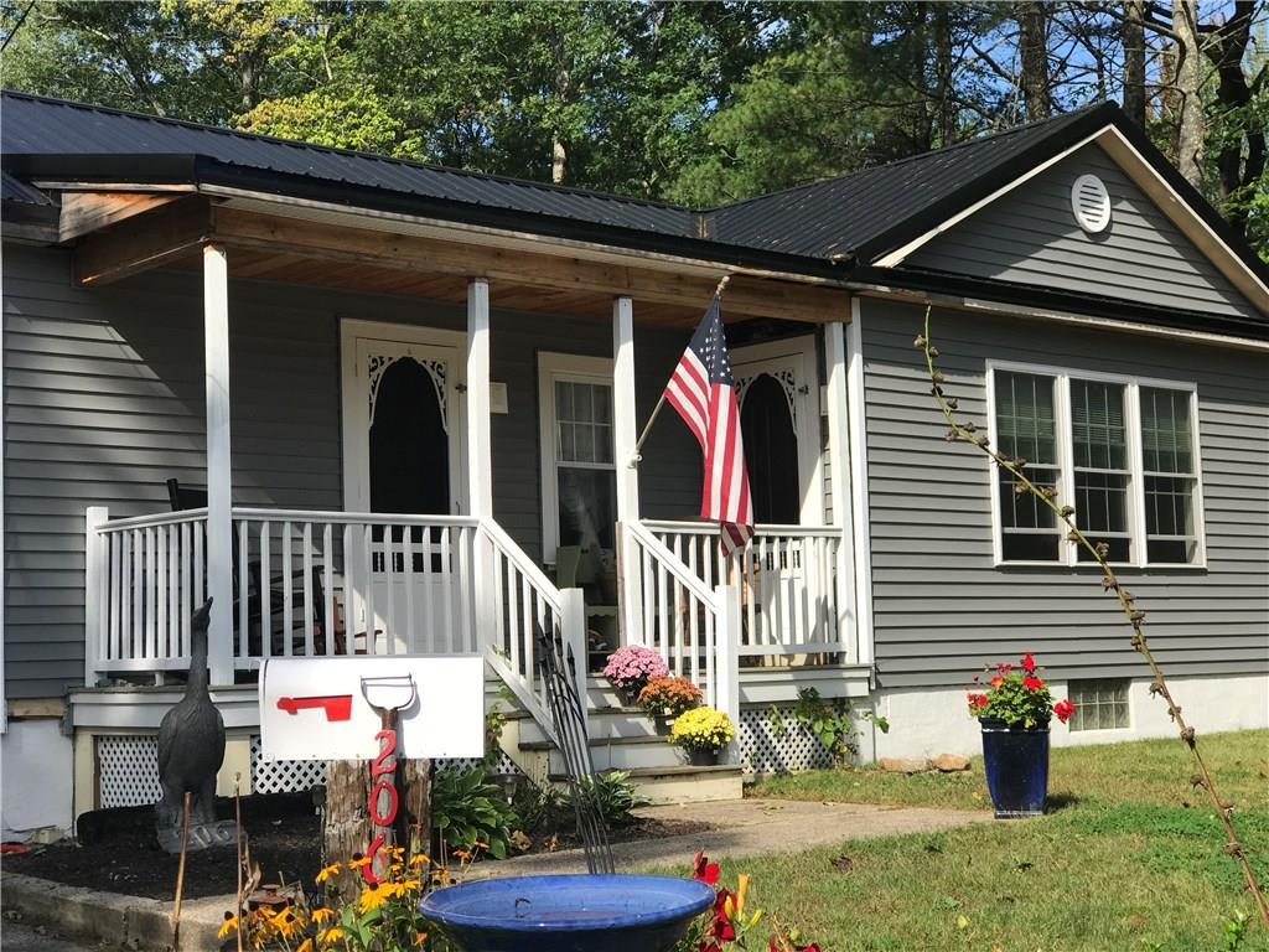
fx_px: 2090
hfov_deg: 33.8
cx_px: 634
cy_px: 476
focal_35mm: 57
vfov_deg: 25.7
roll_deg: +1.8
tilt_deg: +5.3
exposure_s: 1/567
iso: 20
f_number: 2.8
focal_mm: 6.6
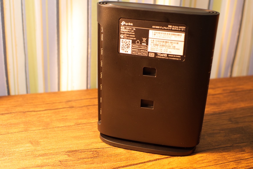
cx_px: 126
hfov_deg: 37.9
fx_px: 369
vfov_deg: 25.8
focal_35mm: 52
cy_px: 84
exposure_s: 1/80
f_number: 5
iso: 1600
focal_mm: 35
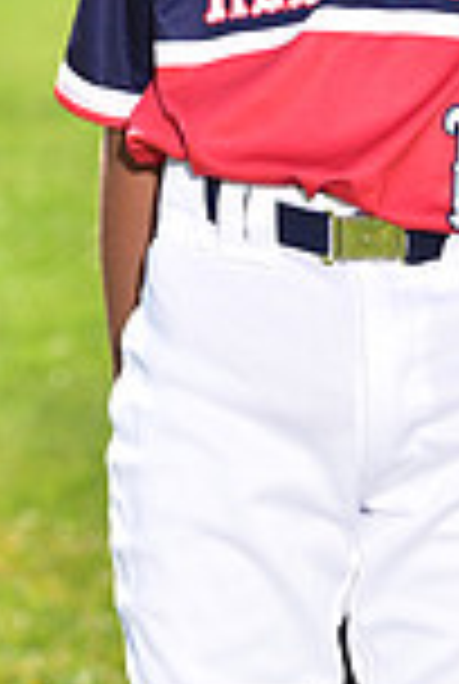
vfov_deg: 5.6
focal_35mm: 362
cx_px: 524
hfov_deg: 3.8
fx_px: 6891
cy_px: -284
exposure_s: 1/250
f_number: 4.5
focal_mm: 95
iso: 80
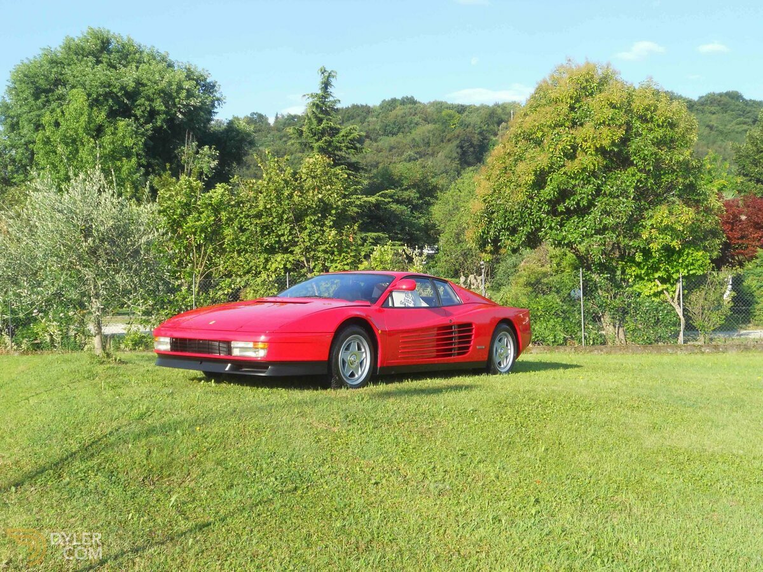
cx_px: 382
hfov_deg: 41.2
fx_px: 1014
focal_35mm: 46
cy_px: 286
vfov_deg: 31.5
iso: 80
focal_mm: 8.2
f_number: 4.3
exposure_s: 1/250
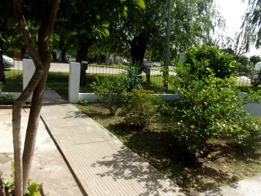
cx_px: 130
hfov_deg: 63.5
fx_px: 211
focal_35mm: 28
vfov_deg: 49.7
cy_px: 98
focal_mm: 5.1
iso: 80
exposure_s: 1/56
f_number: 10.8
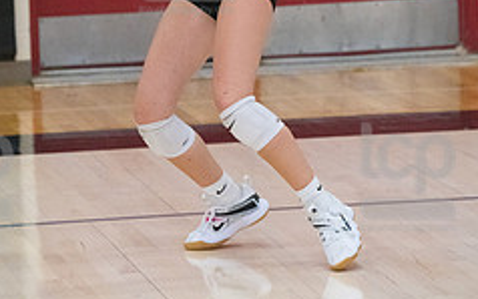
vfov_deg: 4.1
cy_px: -40
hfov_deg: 6.6
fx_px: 4145
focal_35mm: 318
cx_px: 187
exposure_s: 1/1000
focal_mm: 165
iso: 6400
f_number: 4.5
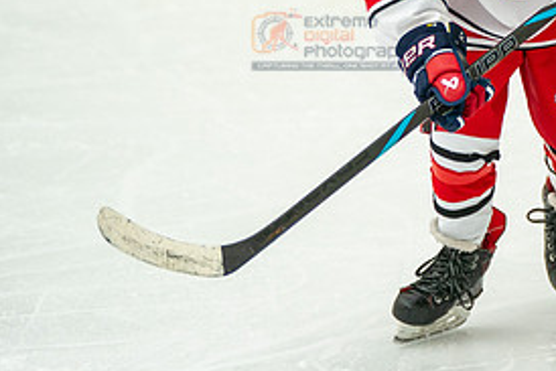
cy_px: 40
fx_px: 7510
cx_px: 517
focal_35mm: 486
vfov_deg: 2.8
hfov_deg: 4.2
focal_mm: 176
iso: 1600
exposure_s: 1/2000
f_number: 3.2
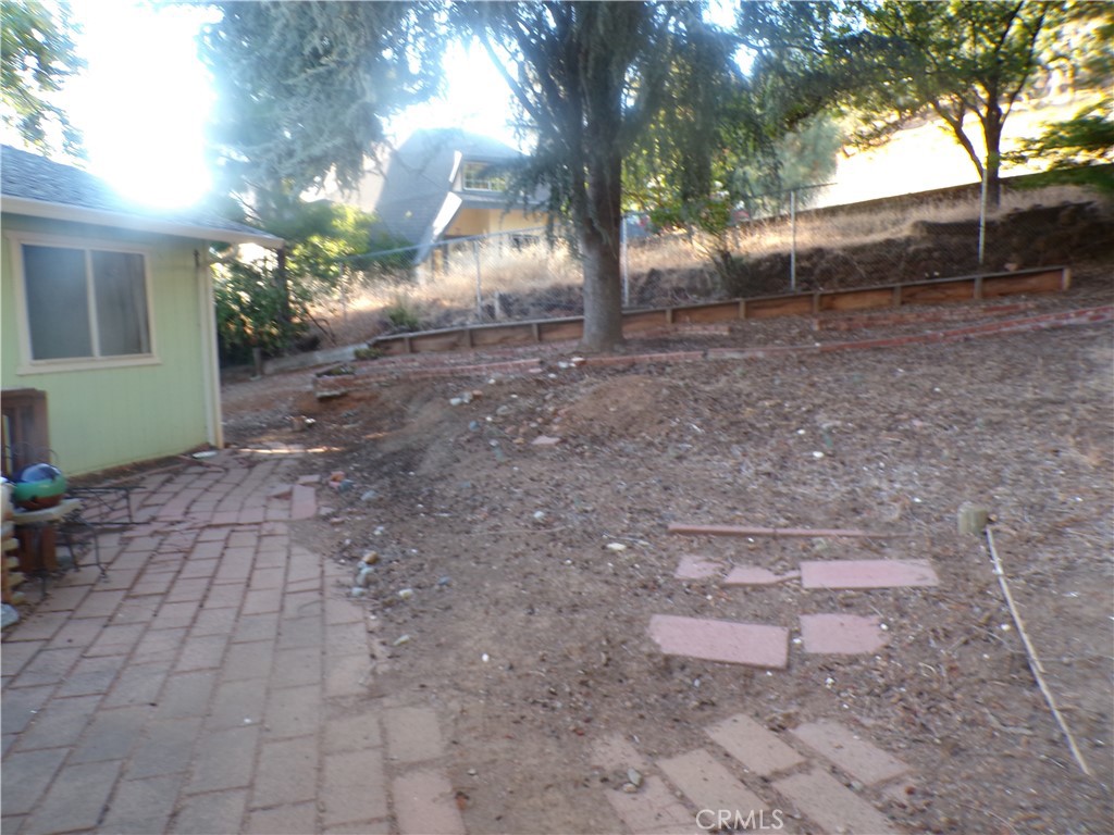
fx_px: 772
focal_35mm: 24
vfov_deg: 56.8
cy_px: 418
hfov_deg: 71.6
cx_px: 557
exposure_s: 1/45
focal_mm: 4.3
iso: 100
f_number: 3
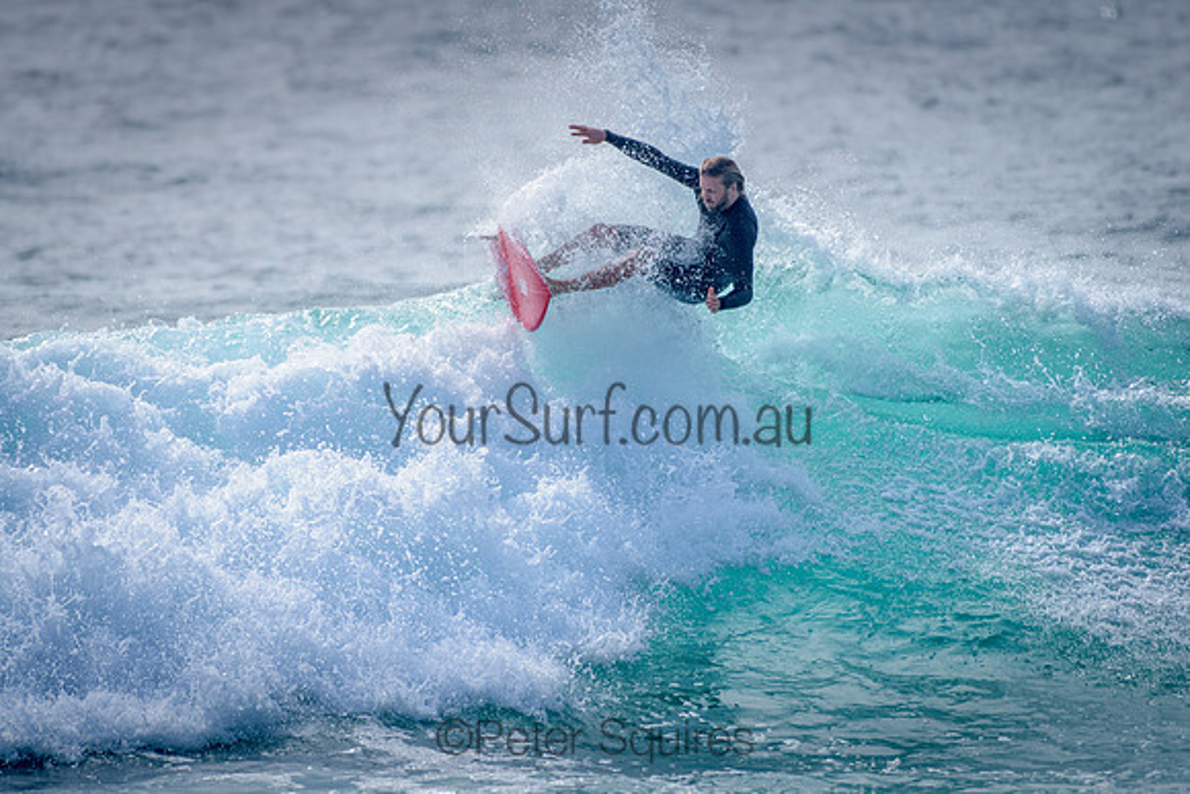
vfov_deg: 2.2
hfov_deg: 3.4
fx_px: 20266
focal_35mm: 613
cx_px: 461
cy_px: 329
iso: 140
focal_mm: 500
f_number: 5.6
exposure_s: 1/2000
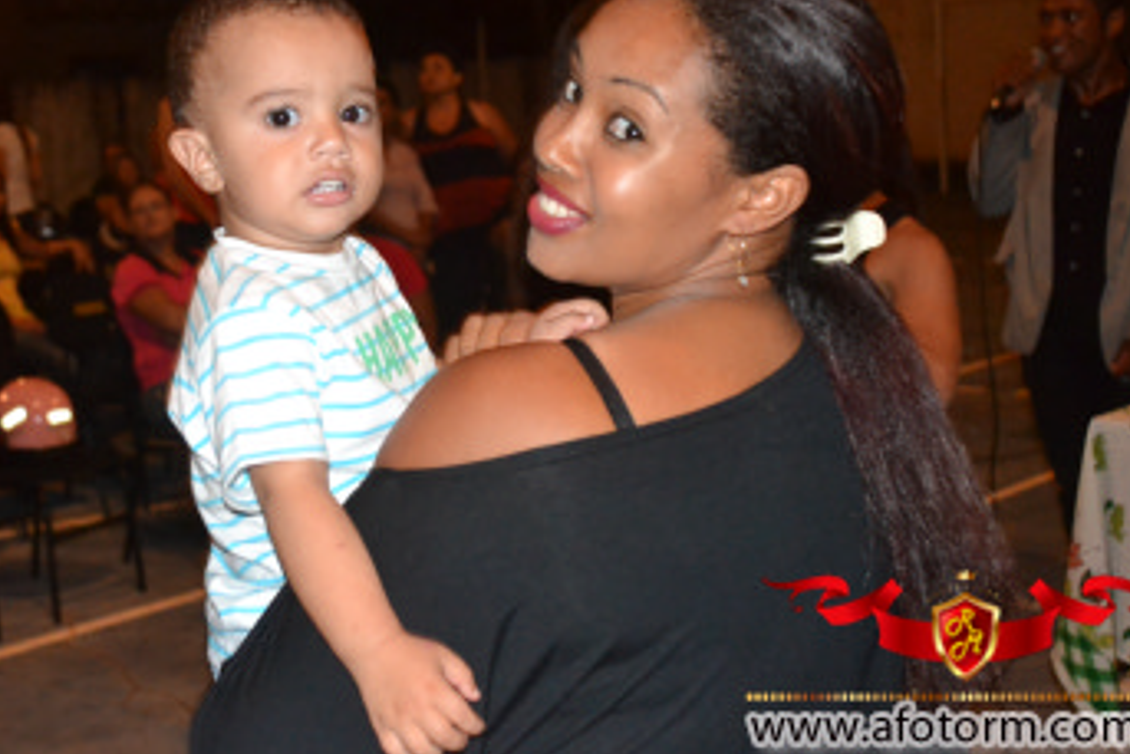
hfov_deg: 29.6
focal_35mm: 68
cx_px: 392
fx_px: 2127
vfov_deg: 20.0
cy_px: 249
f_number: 4
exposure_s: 1/60
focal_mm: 31
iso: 3200
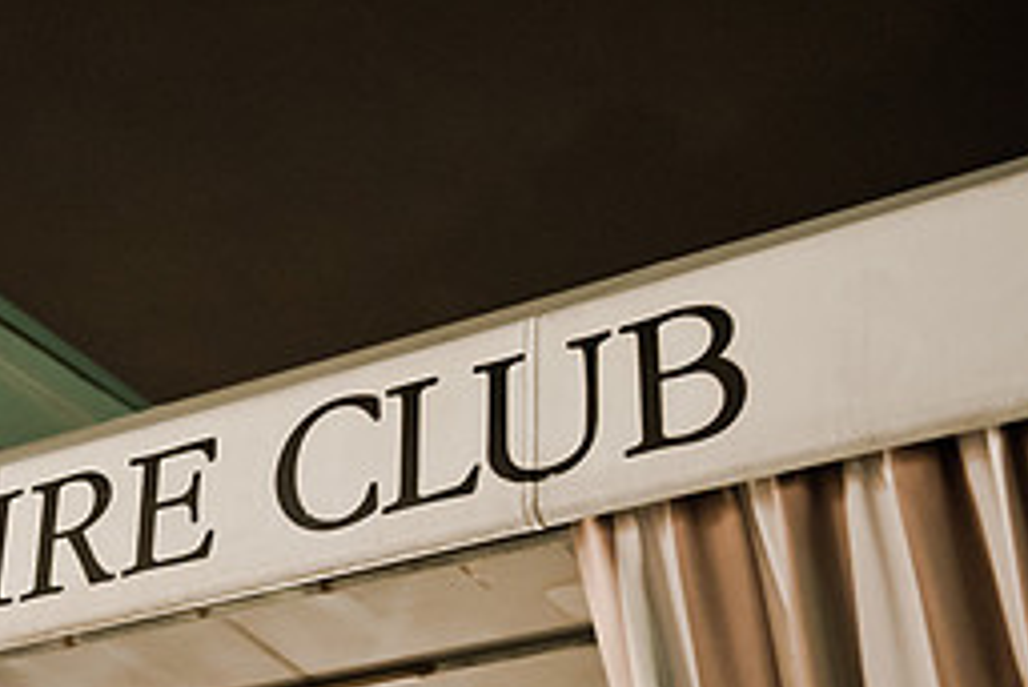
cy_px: 562
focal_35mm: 95
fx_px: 2714
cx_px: 68
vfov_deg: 14.3
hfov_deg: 20.9
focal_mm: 42
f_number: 3.2
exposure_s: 1/25
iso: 3200
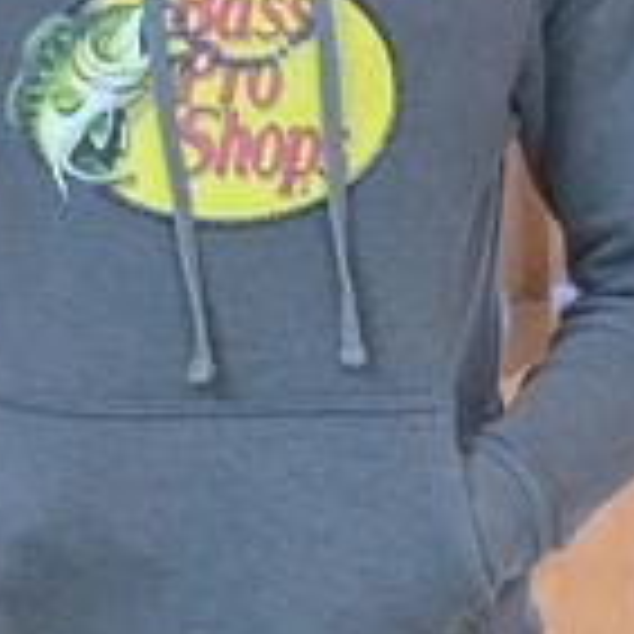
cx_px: 360
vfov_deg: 11.8
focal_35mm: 148
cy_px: 328
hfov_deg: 11.8
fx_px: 3067
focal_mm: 6.3
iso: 500
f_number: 1.7
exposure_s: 1/120
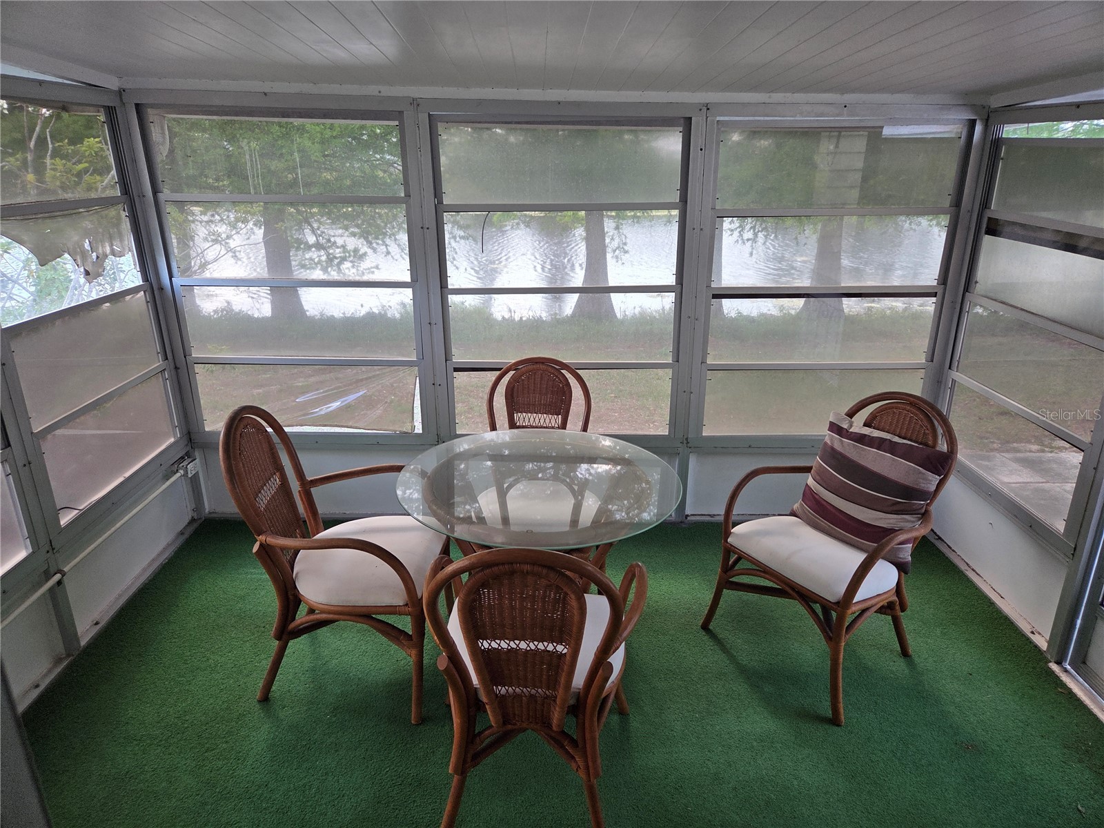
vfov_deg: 58.9
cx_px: 552
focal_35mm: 23
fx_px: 734
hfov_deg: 73.9
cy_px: 414
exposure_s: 1/180
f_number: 1.8
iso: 100
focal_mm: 5.4
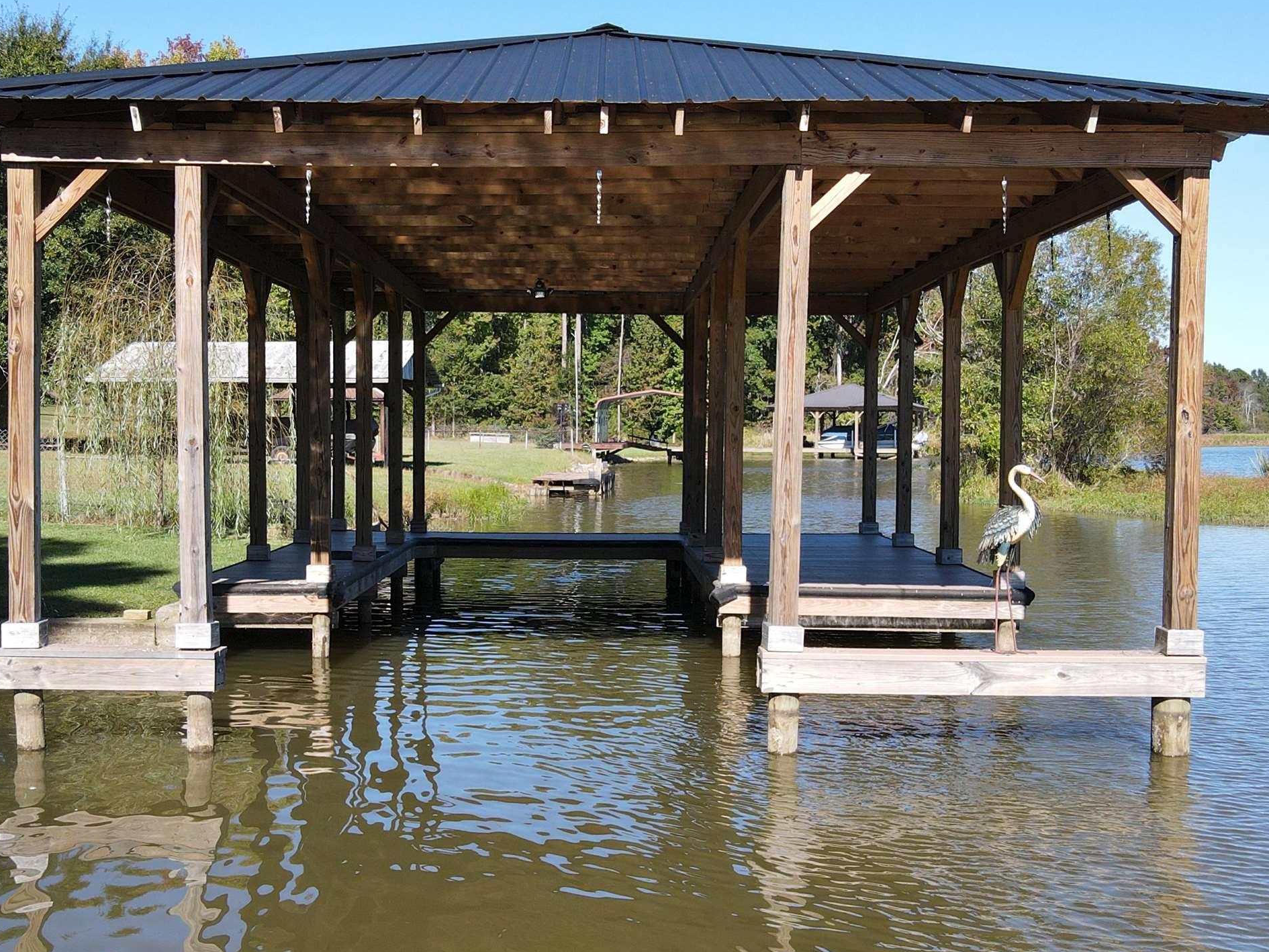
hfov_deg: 47.8
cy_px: 518
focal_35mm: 39
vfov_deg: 36.8
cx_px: 604
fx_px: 1430
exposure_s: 1/350
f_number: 2.8
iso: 100
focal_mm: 4.5
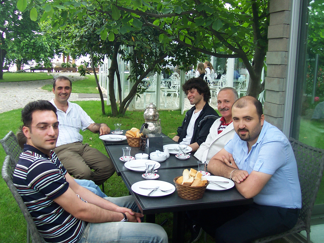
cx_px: 162
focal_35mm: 37
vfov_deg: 38.7
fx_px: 346
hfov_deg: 50.1
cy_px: 122
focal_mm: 5.6
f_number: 2.8
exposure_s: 1/125
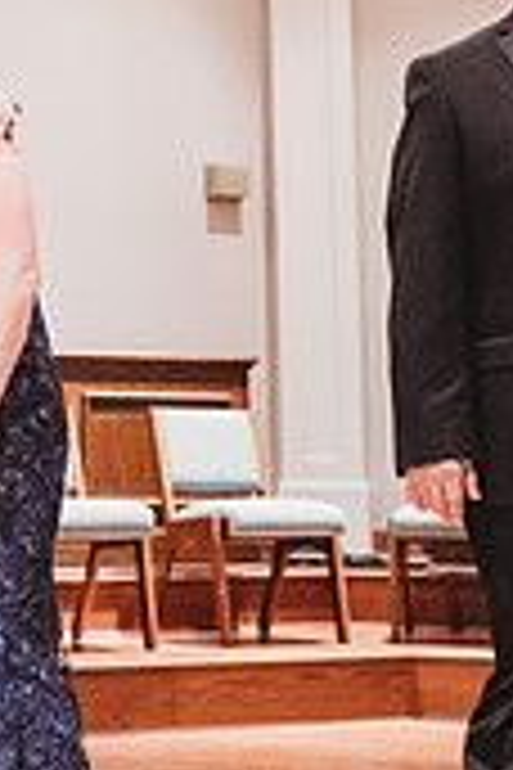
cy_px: 36
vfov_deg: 19.9
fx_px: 2137
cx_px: -126
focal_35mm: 100
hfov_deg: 13.3
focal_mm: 38
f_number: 4
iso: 6400
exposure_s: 1/200
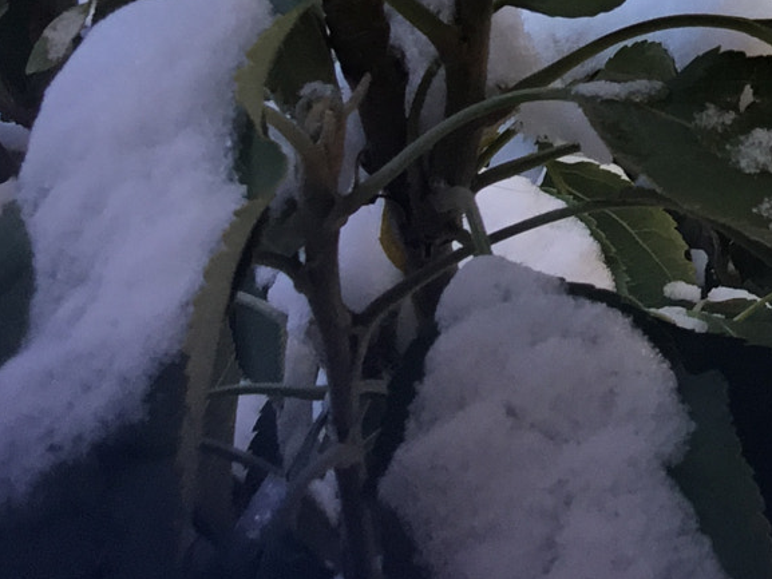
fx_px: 2454
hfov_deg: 16.3
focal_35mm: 110
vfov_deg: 12.8
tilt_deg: +23.3
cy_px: -273
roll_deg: +18.7
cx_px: 1152
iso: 25
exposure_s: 1/137
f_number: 2.4
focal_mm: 3.3
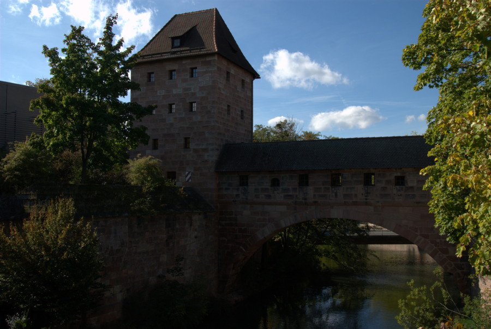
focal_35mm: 36
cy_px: 164
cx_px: 246
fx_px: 492
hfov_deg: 53.1
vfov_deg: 37.0
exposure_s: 1/320
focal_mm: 24
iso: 200
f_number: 9
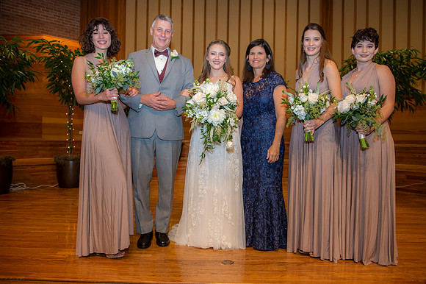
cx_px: 213
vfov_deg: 44.9
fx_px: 343
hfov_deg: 63.7
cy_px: 142
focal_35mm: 29
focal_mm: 29
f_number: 4
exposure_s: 1/125
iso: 640
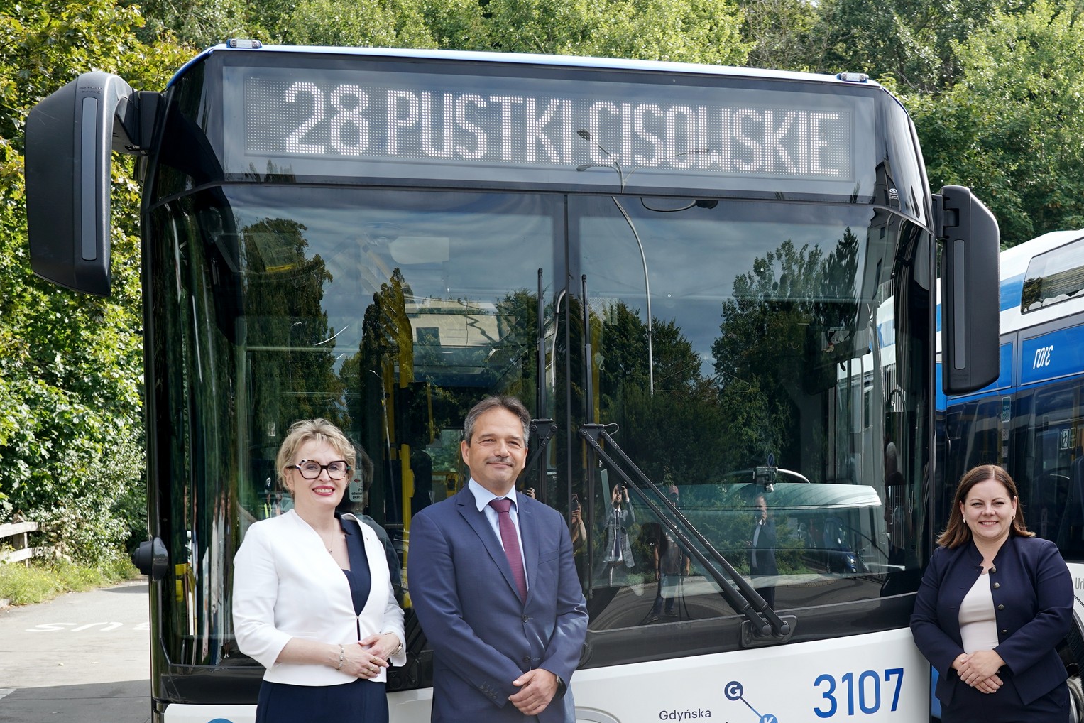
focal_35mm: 55
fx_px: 1656
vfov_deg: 24.3
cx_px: 760
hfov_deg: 35.7
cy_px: 553
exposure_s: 1/250
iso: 100
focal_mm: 35
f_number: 5.6
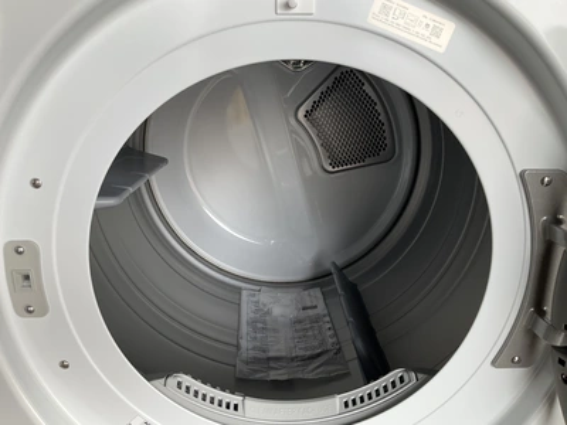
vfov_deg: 48.2
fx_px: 475
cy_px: 212
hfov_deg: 61.7
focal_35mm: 29
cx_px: 284
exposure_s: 1/122
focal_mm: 3
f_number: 1.8
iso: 20
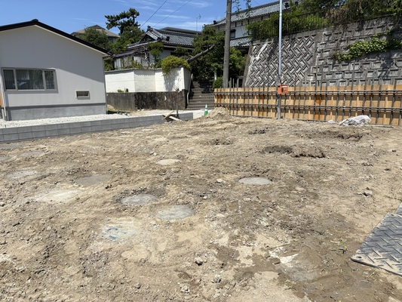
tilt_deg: -11.5
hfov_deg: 67.3
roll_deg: +0.8
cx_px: 201
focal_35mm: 26
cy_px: 151
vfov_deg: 53.1
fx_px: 302
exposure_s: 1/4950
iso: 50
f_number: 1.6
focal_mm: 5.96
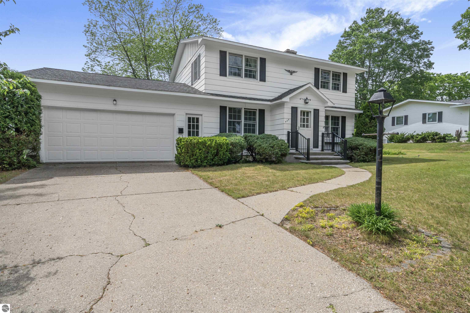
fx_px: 235
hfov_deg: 90.0
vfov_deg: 67.4
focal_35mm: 18
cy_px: 156
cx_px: 235
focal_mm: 18
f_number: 22
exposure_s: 1/160
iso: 320
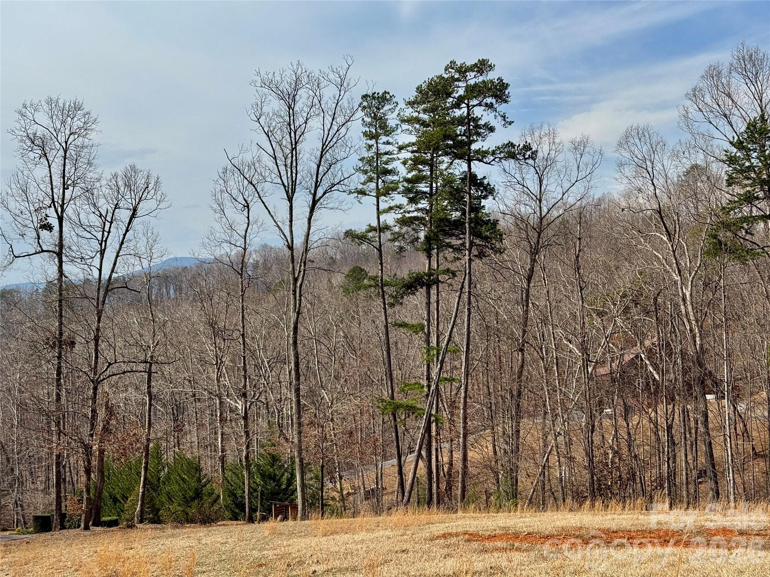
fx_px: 1068
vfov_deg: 30.3
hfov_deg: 39.7
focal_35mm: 48
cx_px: 385
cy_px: 288
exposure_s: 1/5208
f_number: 1.78
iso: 64
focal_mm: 6.76
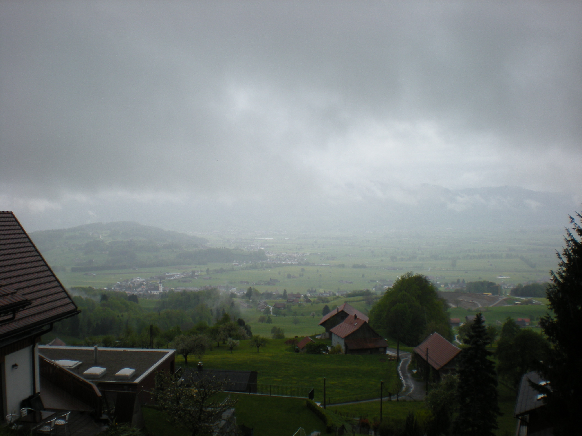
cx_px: 291
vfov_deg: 37.7
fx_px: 639
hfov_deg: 49.0
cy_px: 218
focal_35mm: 38
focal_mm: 6.3
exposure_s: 1/200
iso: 64
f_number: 4.6
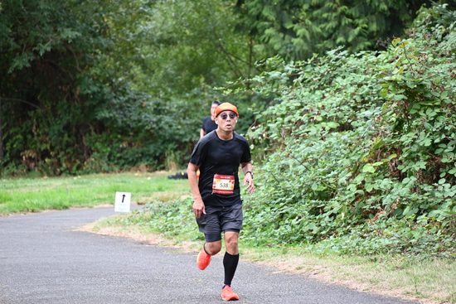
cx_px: 228
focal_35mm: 200
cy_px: 152
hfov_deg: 10.3
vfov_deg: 6.9
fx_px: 2534
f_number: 6.3
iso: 1100
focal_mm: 200
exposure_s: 1/250
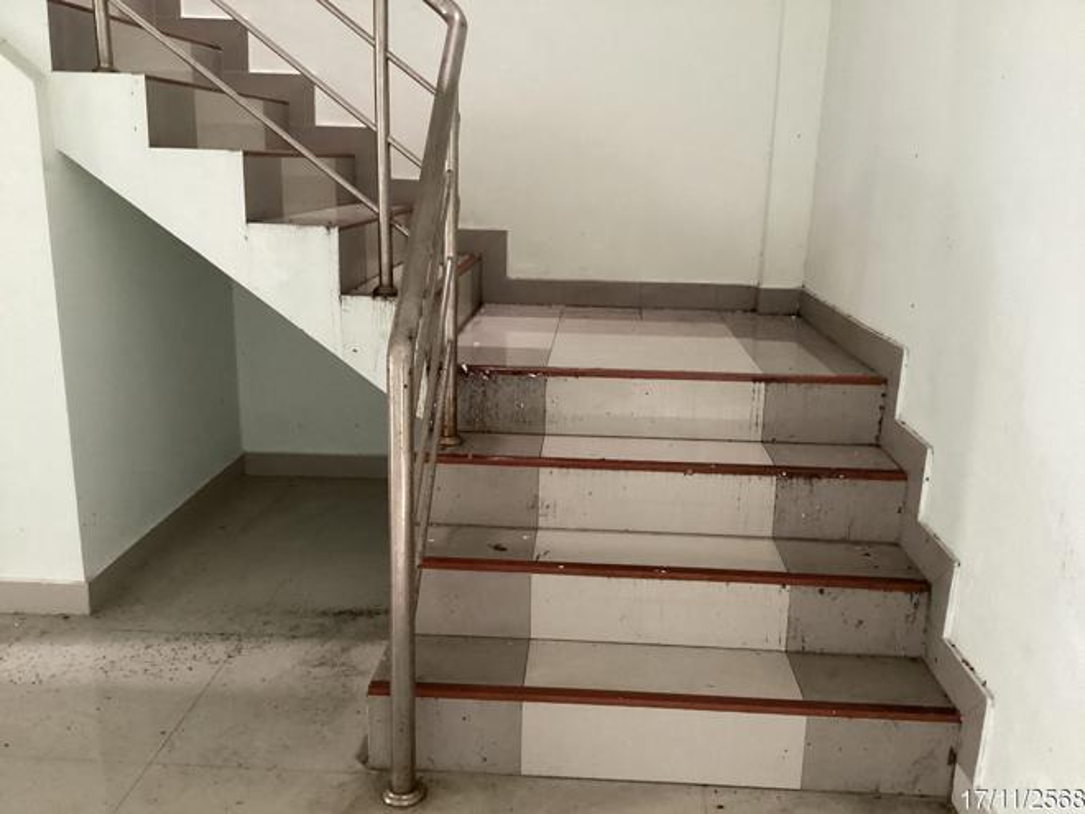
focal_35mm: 31
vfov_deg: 45.4
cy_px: 407
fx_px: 972
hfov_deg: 58.4
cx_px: 542
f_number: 2.4
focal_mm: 3.3
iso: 500
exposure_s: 1/30
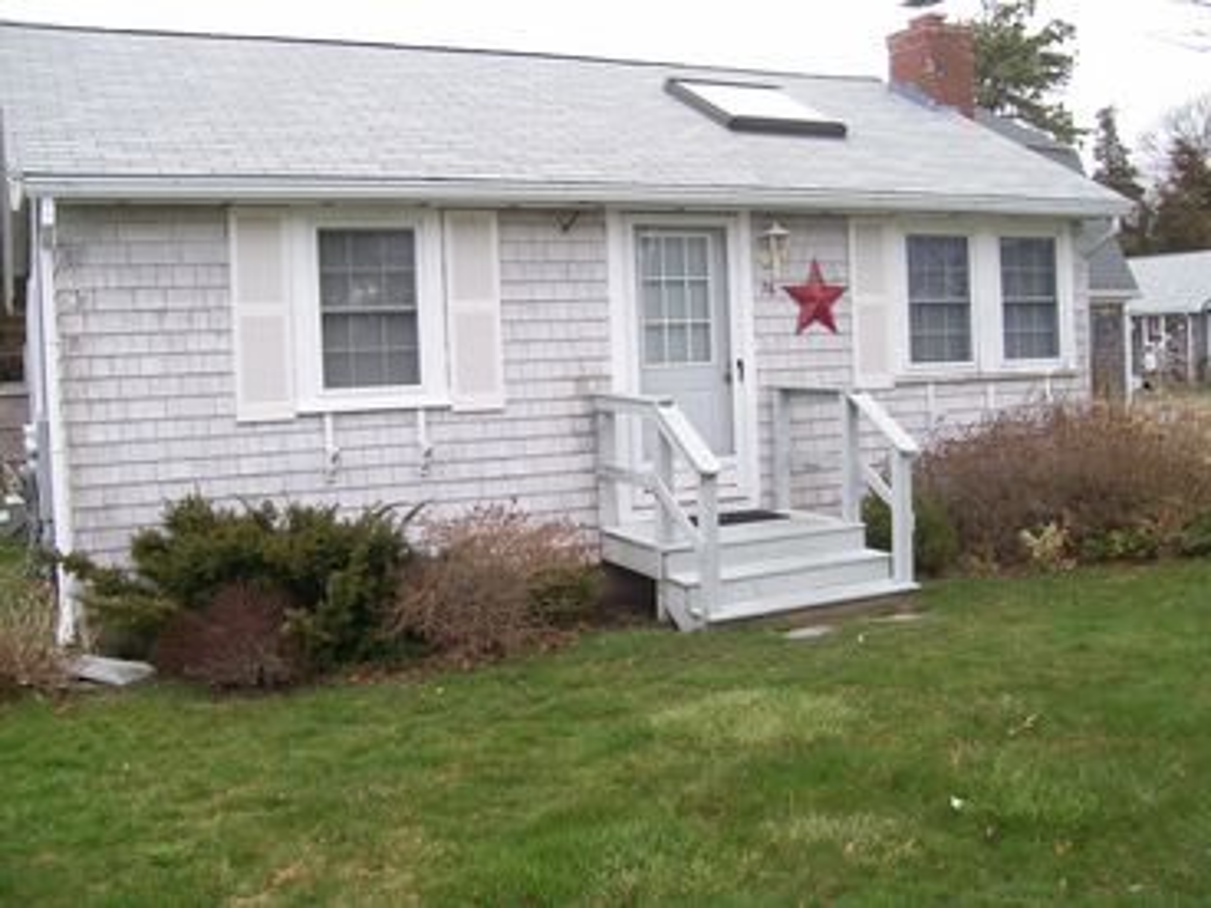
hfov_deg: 51.4
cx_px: 606
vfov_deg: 39.7
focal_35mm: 36
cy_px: 454
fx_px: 1259
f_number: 2.7
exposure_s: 1/184
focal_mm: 6
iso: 80
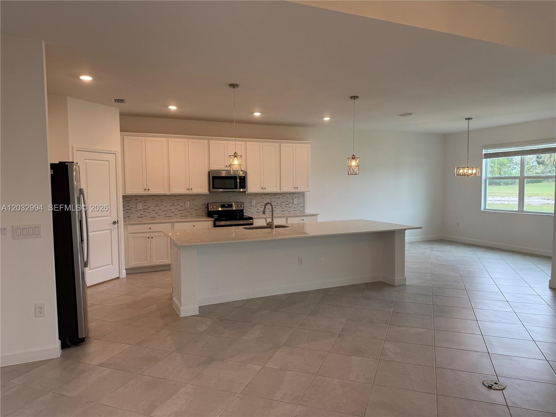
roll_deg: +0.2
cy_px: 208
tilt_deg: -4.0
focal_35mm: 24
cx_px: 278
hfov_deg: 71.6
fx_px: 385
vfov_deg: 56.8
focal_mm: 6.76
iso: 64
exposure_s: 1/120
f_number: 1.78
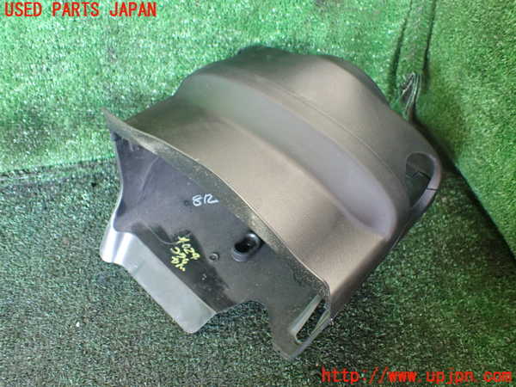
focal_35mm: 30
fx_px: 447
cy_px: 194
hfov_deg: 60.0
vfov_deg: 46.8
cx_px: 258
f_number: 2.3
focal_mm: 5.4
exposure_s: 1/125
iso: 800
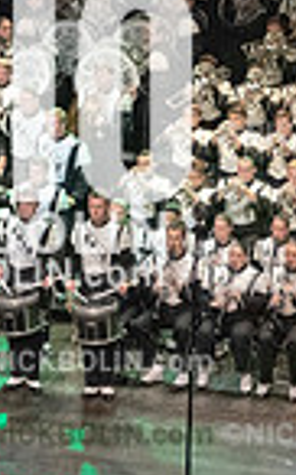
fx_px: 2729
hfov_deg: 6.2
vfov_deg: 9.9
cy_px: 135
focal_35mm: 211
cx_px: -39
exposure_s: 1/2500
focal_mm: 52
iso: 10000
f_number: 2.8
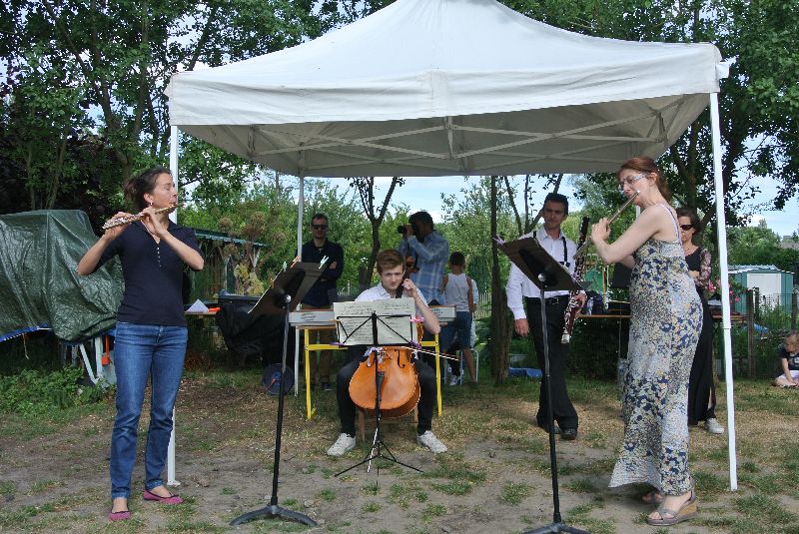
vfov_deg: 36.0
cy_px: 267
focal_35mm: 37
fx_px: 822
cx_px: 400
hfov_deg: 51.8
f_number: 5.6
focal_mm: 14
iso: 100
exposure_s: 1/250
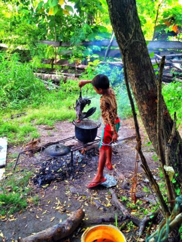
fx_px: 245
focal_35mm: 35
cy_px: 121
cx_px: 91
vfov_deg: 52.6
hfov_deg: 40.7
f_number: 2.4
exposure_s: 1/60
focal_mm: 4.28
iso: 64
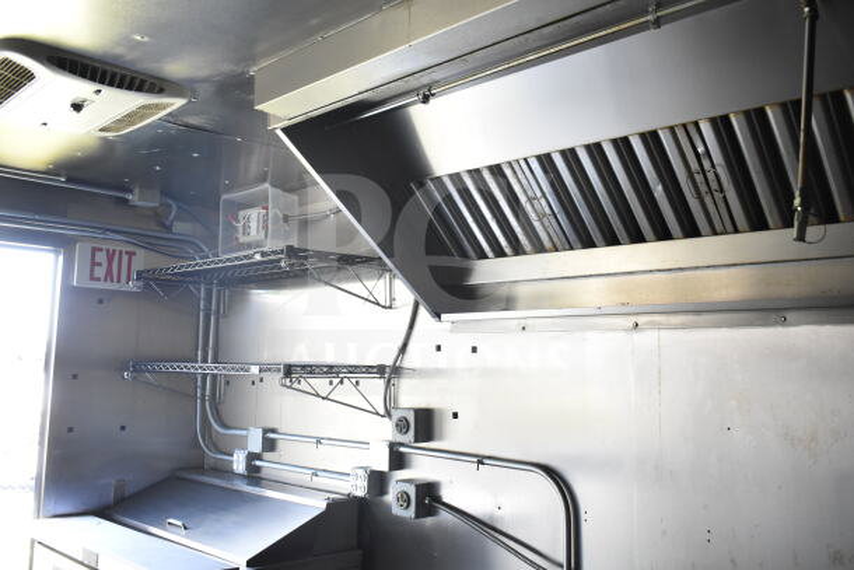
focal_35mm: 33
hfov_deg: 57.2
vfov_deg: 40.0
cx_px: 427
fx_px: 783
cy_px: 285
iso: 1600
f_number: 3.8
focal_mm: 22
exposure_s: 1/50
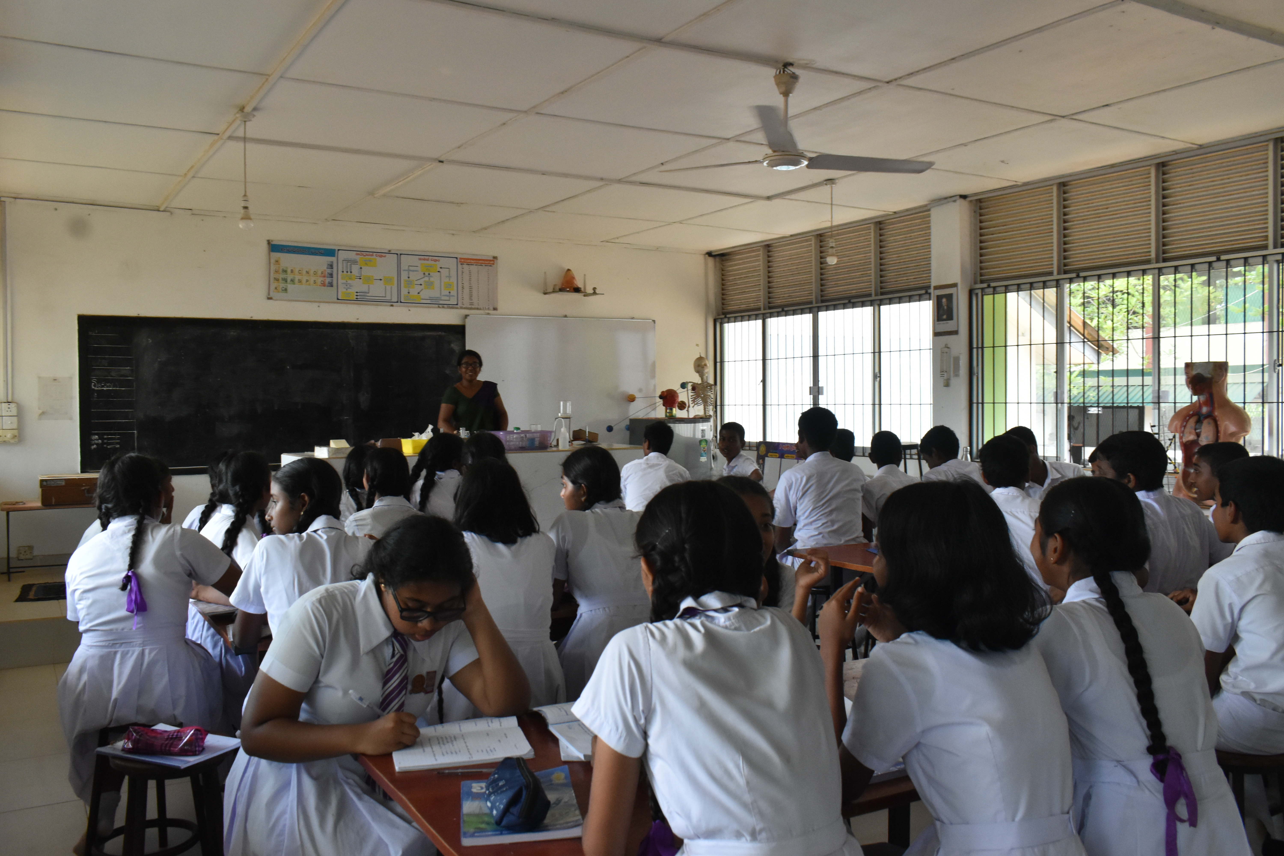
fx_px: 1070
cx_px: 642
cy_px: 428
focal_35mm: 30
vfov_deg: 43.6
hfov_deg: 61.9
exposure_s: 1/160
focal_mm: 20
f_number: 9
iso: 1600
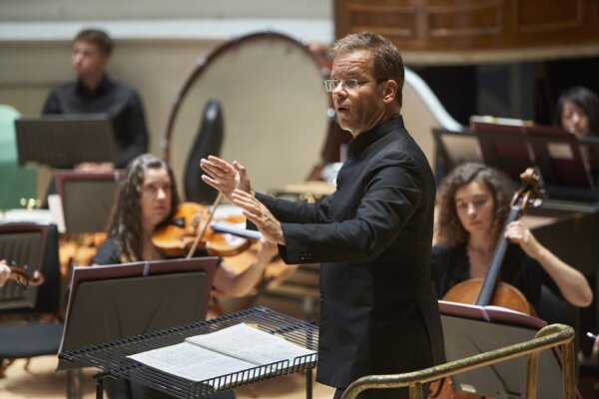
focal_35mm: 165
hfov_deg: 12.5
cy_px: 200
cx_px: 300
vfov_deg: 8.3
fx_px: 2745
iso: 6400
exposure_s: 1/800
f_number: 2.8
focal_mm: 165
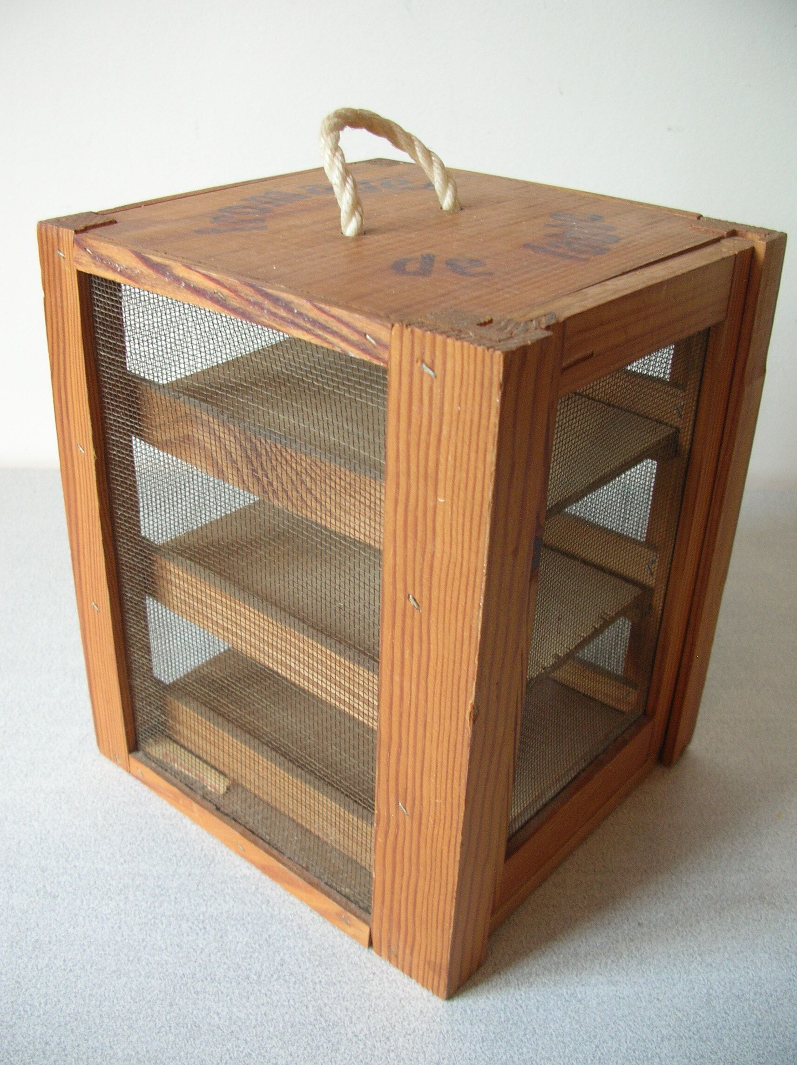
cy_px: 532
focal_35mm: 35
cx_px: 398
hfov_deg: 40.6
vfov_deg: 52.7
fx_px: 1076
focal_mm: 5.8
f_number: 2.8
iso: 75
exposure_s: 1/5.7
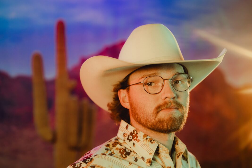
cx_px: 126
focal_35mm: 70
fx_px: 490
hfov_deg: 28.8
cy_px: 84
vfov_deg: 19.5
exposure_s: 1/160
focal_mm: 70
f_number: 2.8
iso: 800
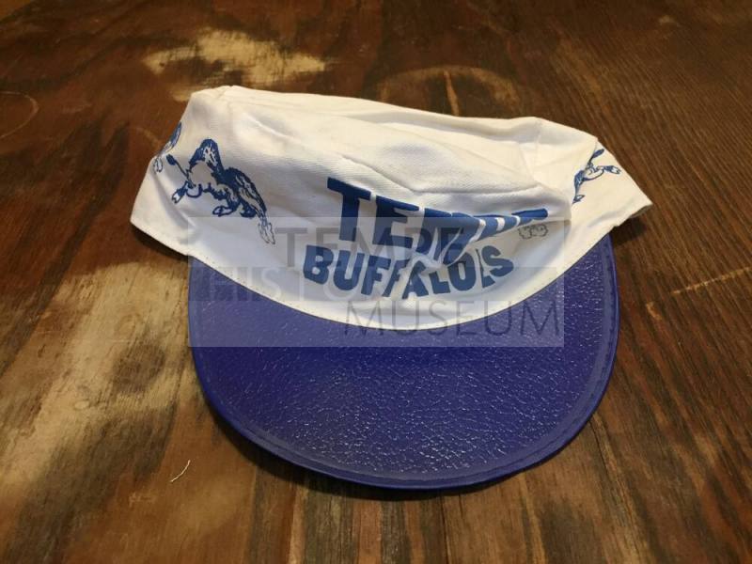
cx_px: 376
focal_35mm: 29
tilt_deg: -43.6
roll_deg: +3.2
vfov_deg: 48.2
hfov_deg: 61.7
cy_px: 282
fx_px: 630
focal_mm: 4.15
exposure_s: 1/30
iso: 200
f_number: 2.2
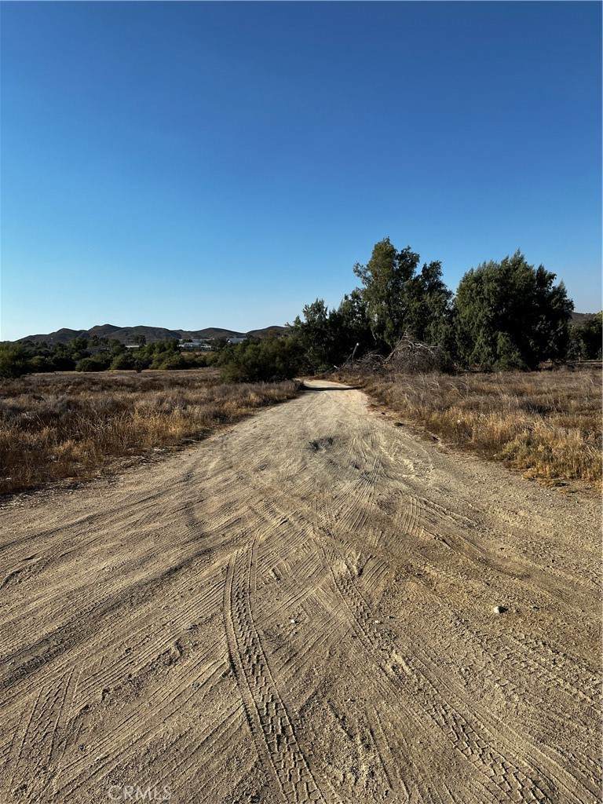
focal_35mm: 26
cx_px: 302
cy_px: 402
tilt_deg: -1.2
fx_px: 604
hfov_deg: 53.1
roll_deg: +1.6
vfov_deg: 67.3
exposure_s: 1/3413
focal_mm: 5.1
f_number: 1.6
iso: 50
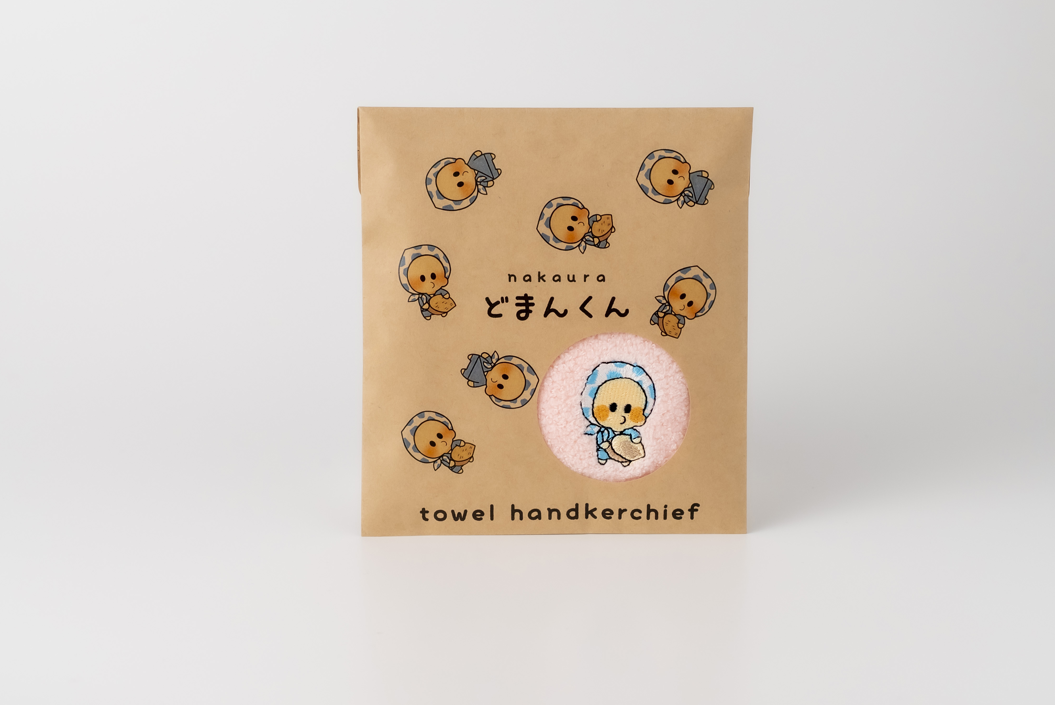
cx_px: 537
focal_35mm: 101
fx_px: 2961
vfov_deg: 13.6
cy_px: 359
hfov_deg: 20.2
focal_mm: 96
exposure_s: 1/40
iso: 800
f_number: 9
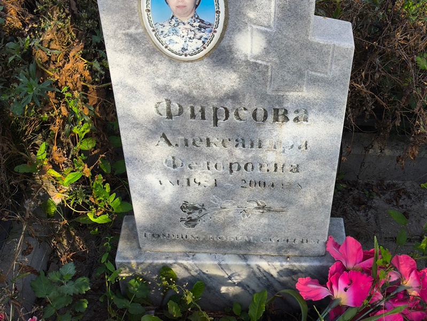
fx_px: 617
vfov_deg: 29.1
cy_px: 160
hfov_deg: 38.2
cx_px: 214
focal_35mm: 50
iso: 50
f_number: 1.7
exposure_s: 1/477
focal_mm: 4.71
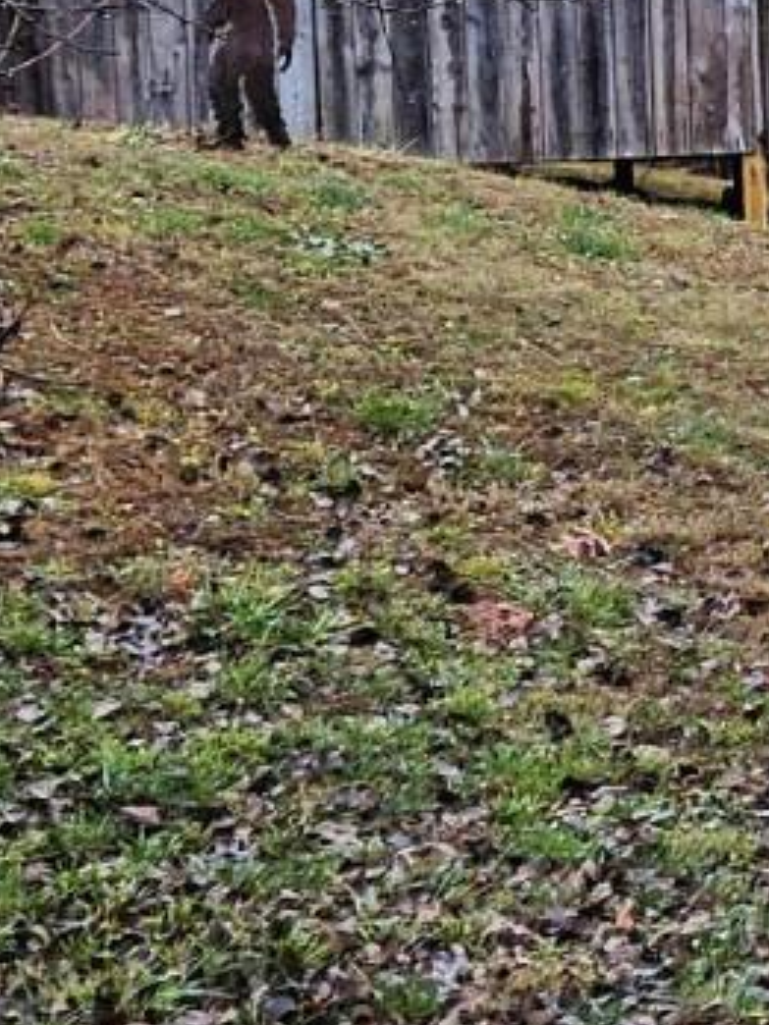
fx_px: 3910
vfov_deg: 14.9
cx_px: 1924
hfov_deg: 9.7
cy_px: 362
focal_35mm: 132
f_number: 1.8
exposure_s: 1/120
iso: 32
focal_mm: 5.4
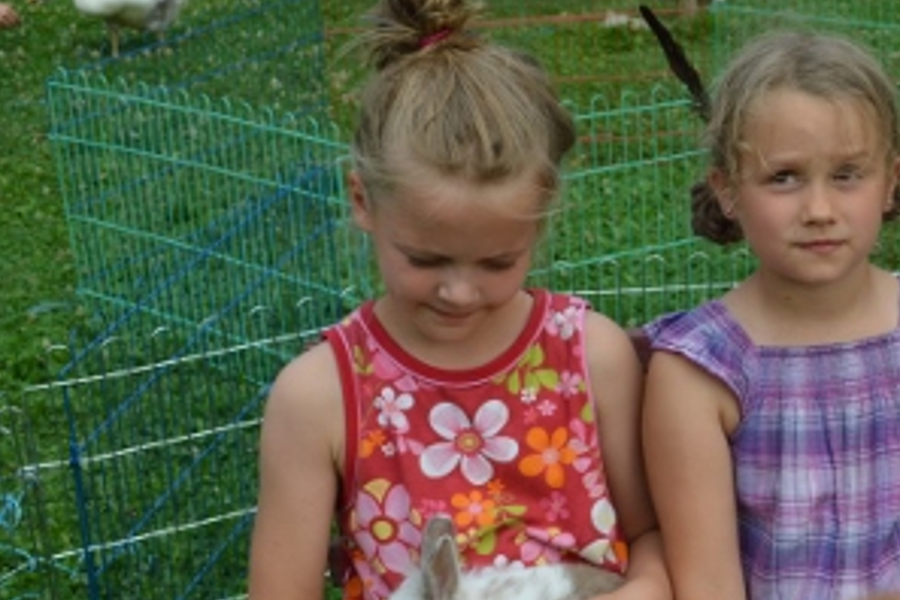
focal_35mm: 71
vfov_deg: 19.2
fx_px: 1775
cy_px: 364
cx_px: 900
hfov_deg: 26.9
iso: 140
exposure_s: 1/125
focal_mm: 22
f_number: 5.6
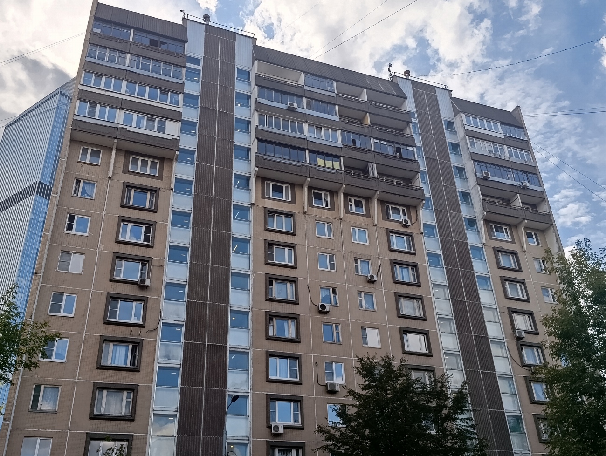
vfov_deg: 40.8
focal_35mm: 35
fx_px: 614
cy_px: 228
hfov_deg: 52.6
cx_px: 303
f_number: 1.7
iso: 50
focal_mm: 6.11
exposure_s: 1/490
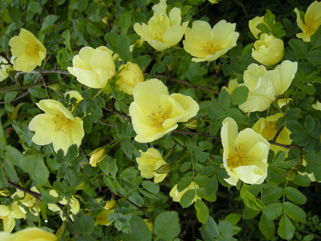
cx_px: 160
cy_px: 120
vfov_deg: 40.7
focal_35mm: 35
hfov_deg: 52.6
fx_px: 325
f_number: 3.4
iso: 64
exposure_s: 1/86.7
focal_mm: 7.5
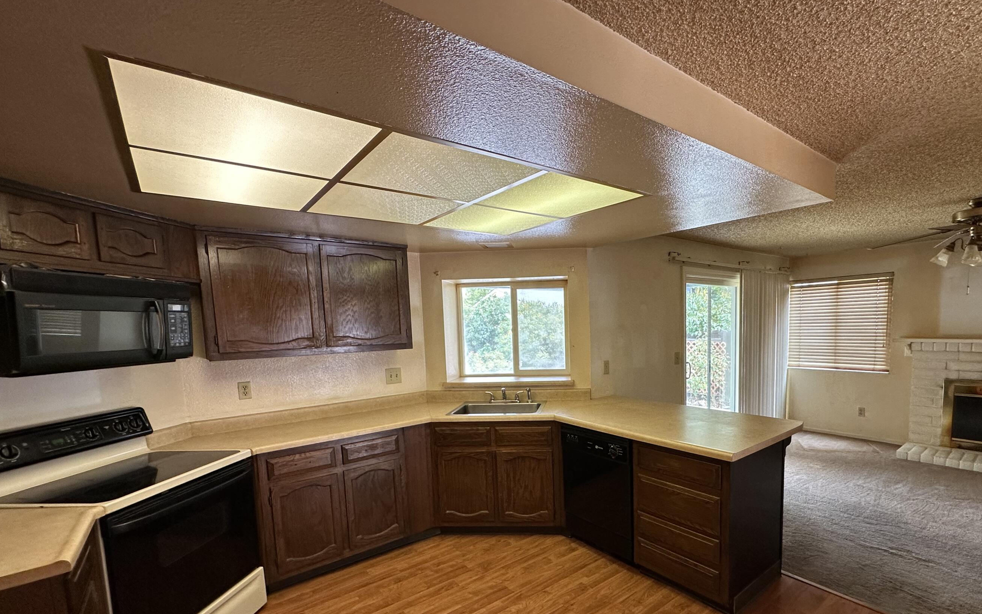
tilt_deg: -5.7
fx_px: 455
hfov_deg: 93.8
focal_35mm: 17
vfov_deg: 67.3
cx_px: 560
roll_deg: +1.9
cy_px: 371
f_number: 2.2
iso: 160
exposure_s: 1/120
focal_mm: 2.22
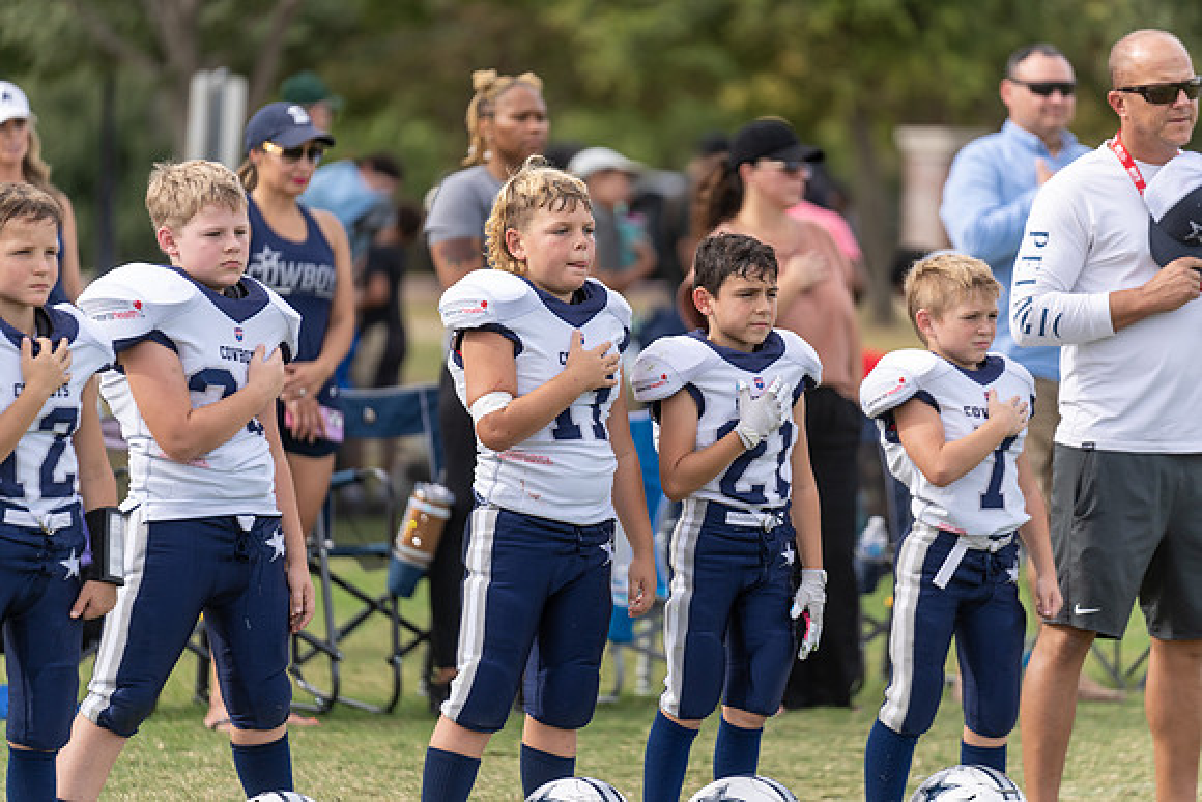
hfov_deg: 10.3
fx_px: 6679
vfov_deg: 6.9
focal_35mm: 200
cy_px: 401
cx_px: 601
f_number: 2.8
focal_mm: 200
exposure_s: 1/1250
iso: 160
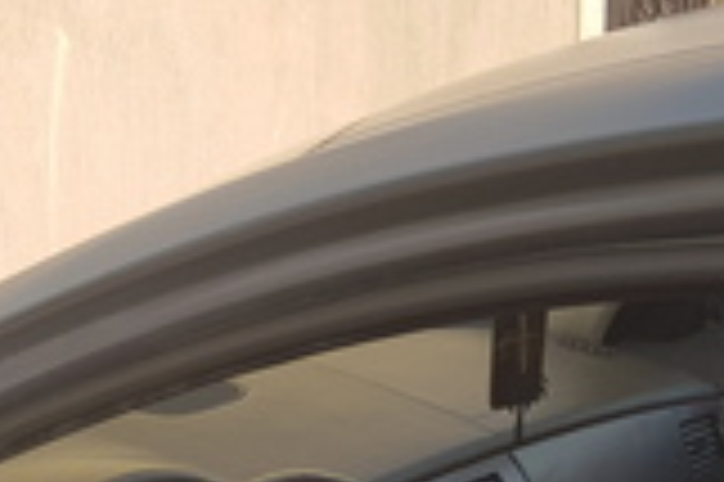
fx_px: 1547
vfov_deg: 16.7
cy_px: 615
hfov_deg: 26.3
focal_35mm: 77
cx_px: 290
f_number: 1.7
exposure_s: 1/1752
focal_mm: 4.2
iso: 40
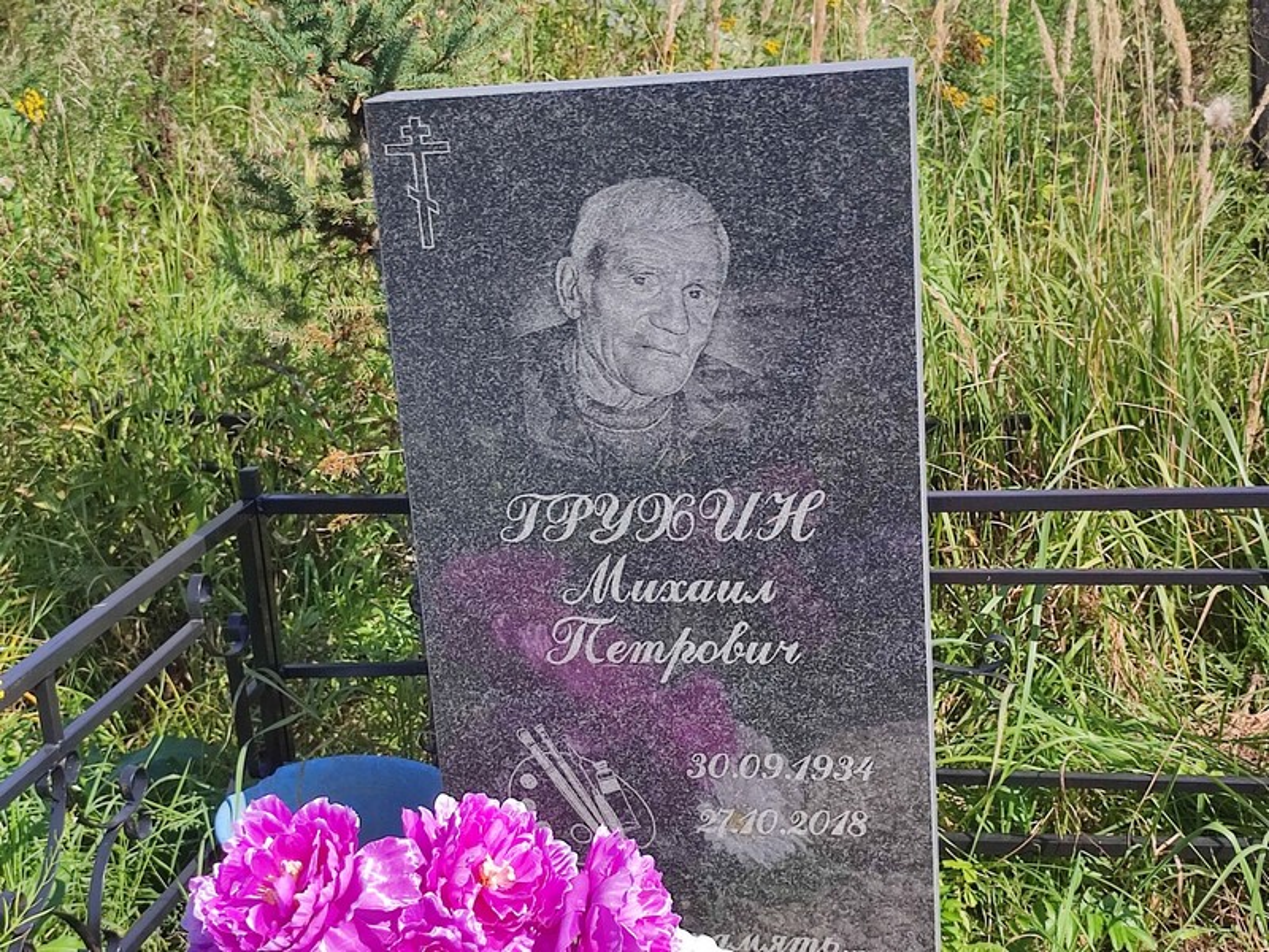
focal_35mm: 25
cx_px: 634
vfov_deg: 54.9
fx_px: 916
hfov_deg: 69.4
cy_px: 476
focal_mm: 6.04
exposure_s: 1/670
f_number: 1.9
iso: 50
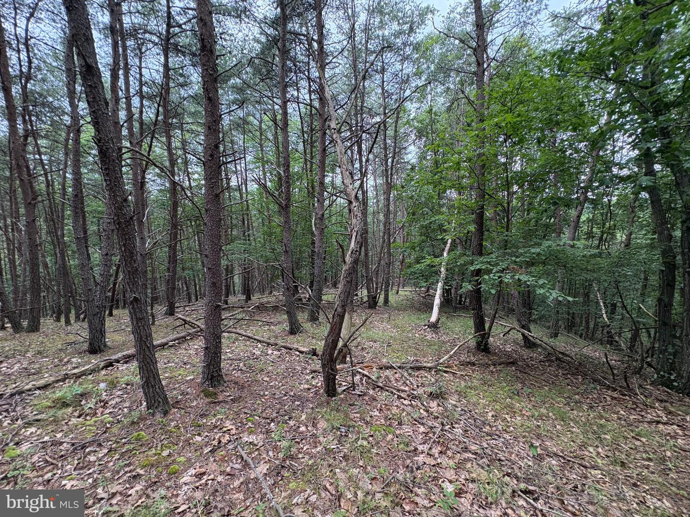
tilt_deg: -4.9
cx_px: 345
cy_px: 258
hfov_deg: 102.1
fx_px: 279
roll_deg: +1.7
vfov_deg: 85.7
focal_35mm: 14
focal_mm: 2.22
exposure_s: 1/60
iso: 250
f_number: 2.2
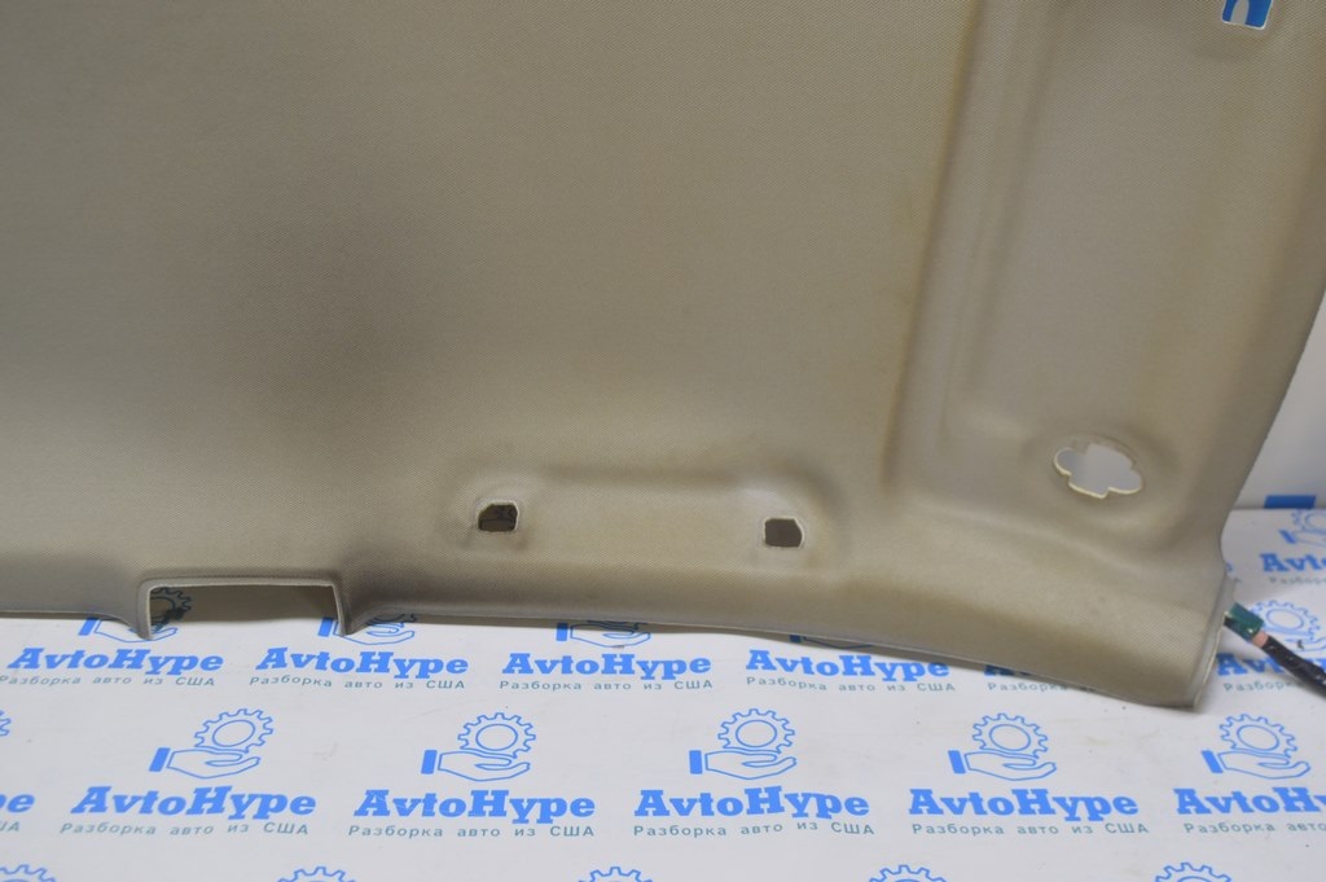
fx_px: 1435
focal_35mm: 39
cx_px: 663
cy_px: 441
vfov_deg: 34.2
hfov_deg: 49.6
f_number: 5.6
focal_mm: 26
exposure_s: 1/20
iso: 400
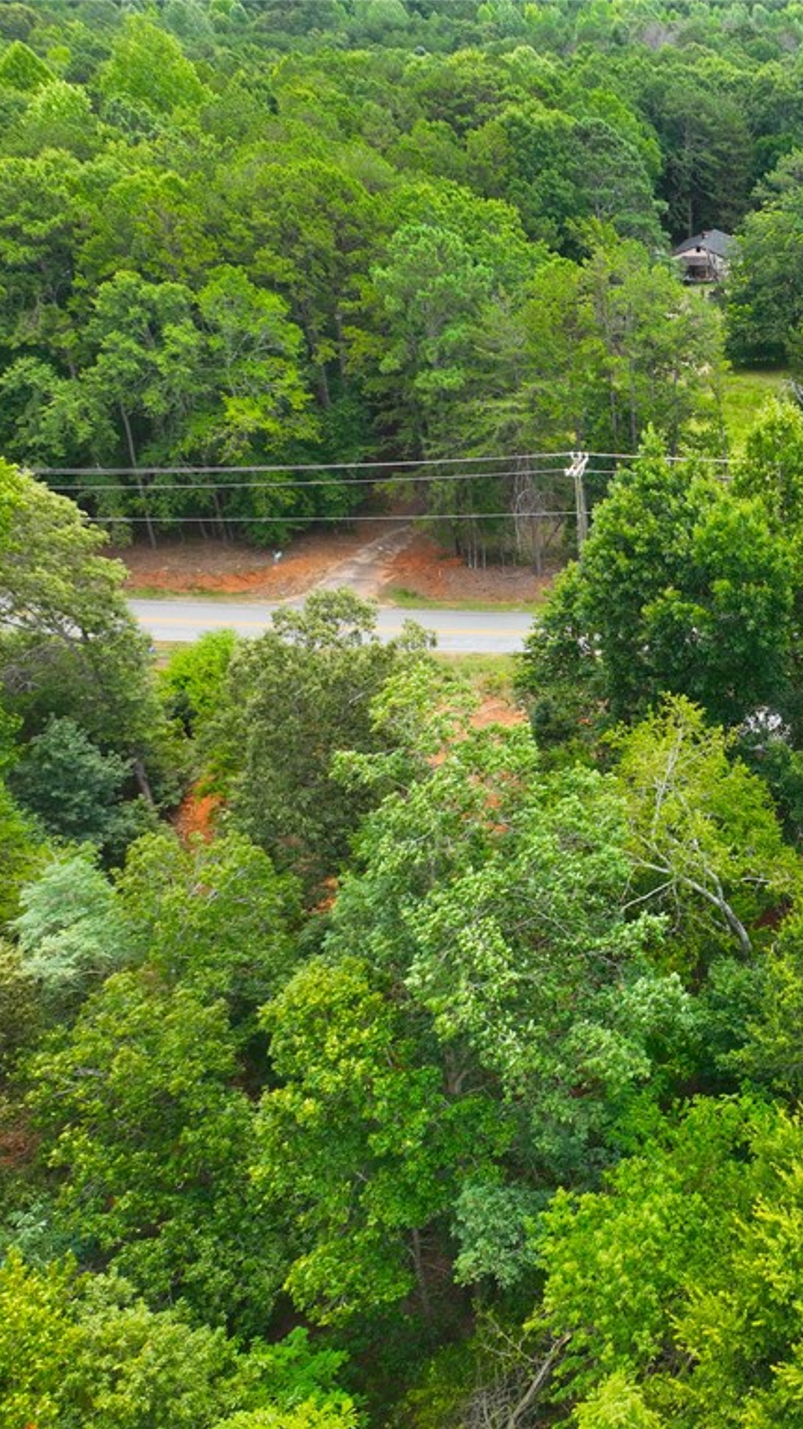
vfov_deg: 56.6
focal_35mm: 35
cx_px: 786
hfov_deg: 31.4
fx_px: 1326
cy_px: 714
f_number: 2.8
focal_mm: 12.29
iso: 100
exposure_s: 1/50
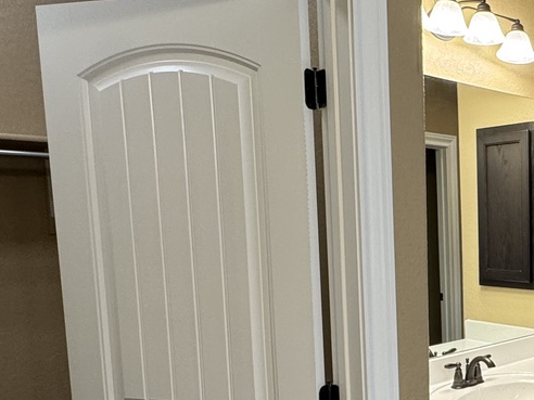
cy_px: 286
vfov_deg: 34.6
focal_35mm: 41
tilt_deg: -6.6
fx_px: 632
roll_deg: -0.1
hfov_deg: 39.9
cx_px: 542
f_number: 2.2
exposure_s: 1/60
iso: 160
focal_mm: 2.22
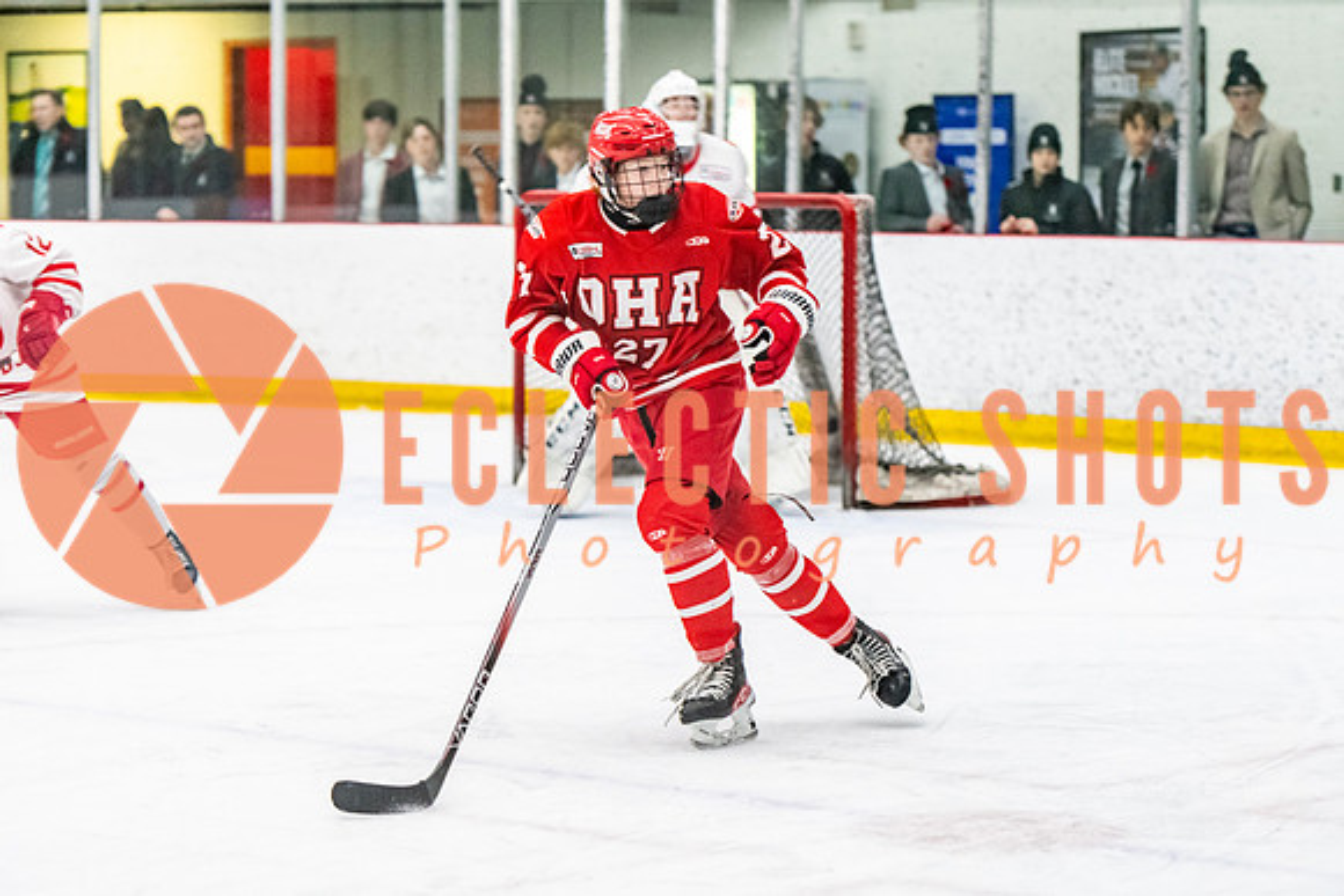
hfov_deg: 16.6
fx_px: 4603
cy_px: 469
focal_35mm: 123
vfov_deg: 11.1
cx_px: 704
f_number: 2.8
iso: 4000
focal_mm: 112
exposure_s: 1/800
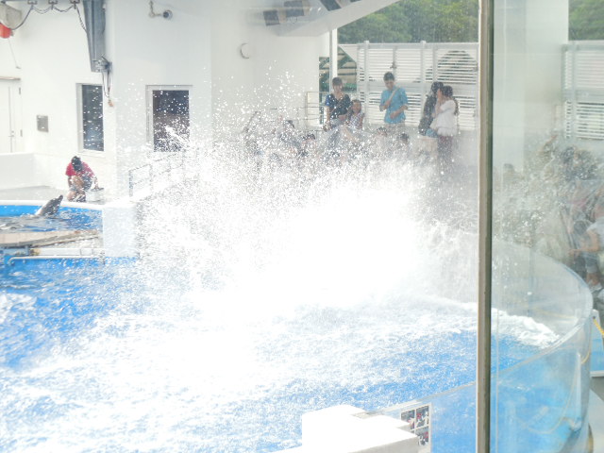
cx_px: 302
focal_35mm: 81
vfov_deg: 18.2
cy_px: 226
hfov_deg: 24.1
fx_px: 1413
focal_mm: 14.5
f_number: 4.6
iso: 220
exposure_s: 1/250
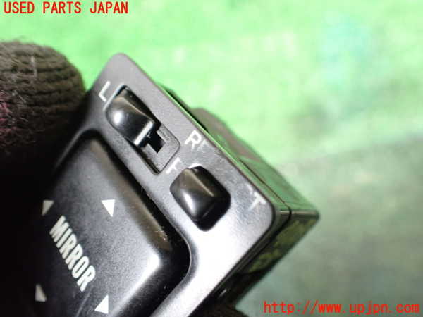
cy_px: 158
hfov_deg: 60.0
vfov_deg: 46.8
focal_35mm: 30
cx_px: 212
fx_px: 367
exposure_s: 1/40
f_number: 2.3
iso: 800
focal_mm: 5.4
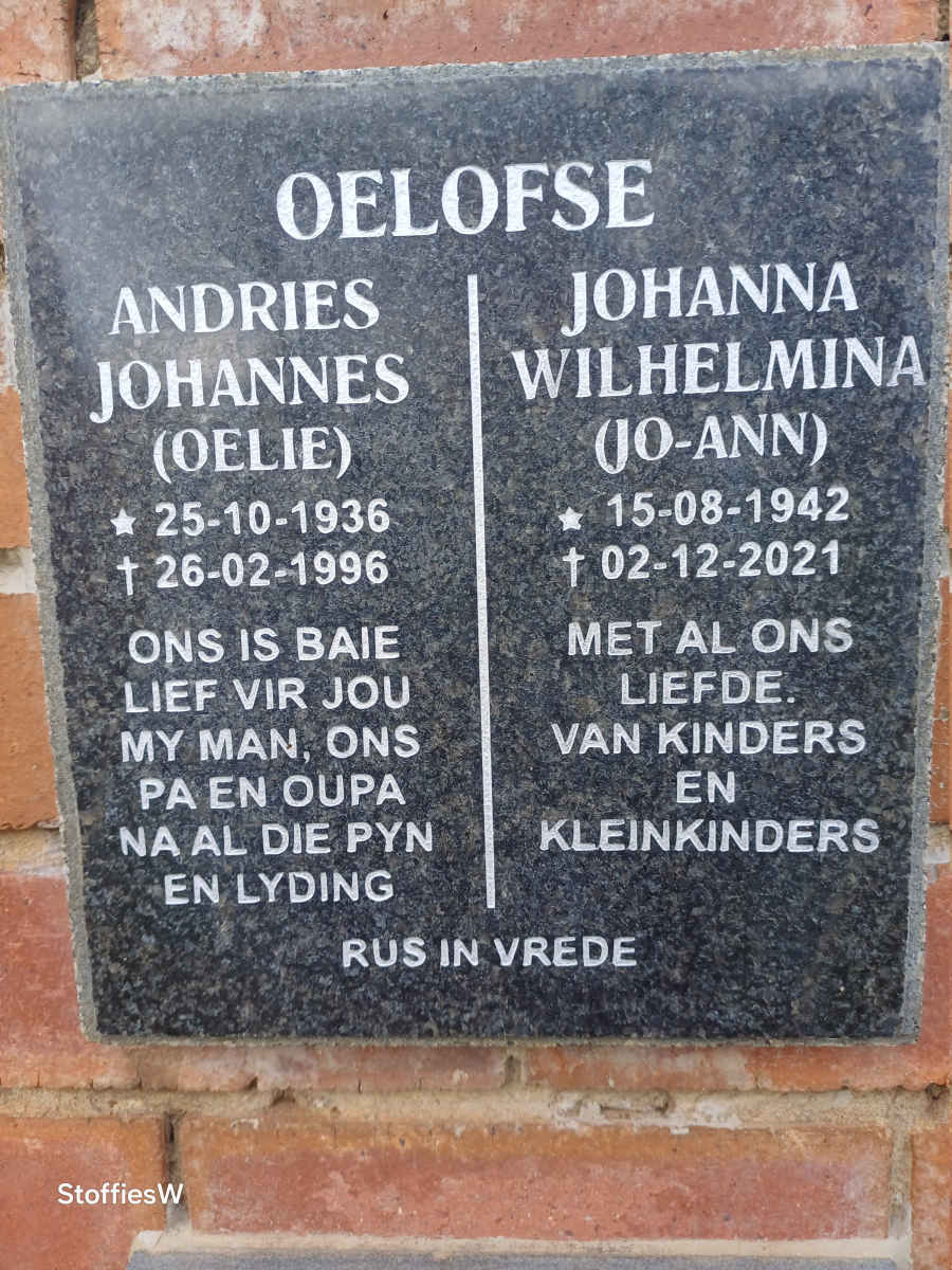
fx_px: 917
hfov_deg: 54.9
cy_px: 635
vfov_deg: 69.4
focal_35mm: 25
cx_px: 476
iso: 50
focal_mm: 4.65
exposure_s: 1/109
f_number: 1.8
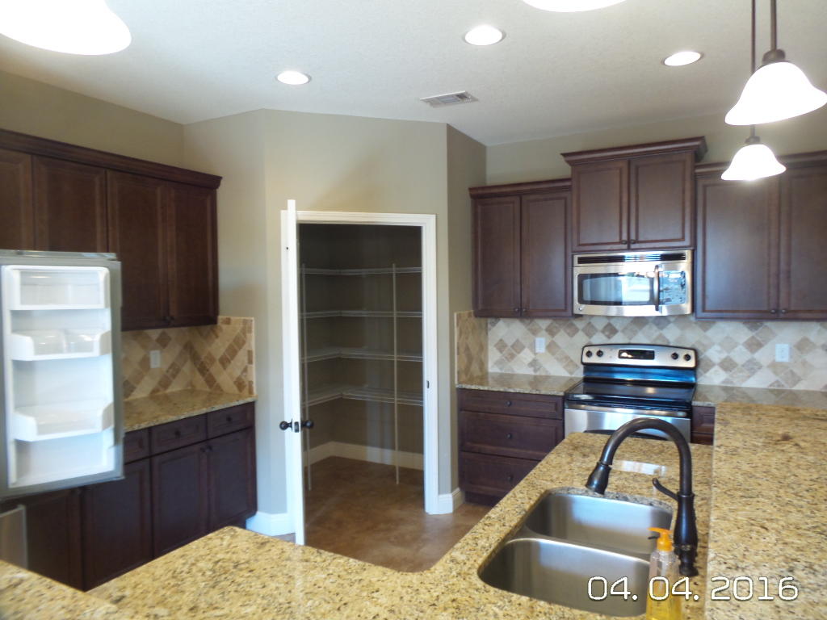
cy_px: 310
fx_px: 549
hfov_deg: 73.9
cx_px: 414
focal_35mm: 23
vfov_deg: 58.9
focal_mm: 4.1
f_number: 2.8
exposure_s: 1/30
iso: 200
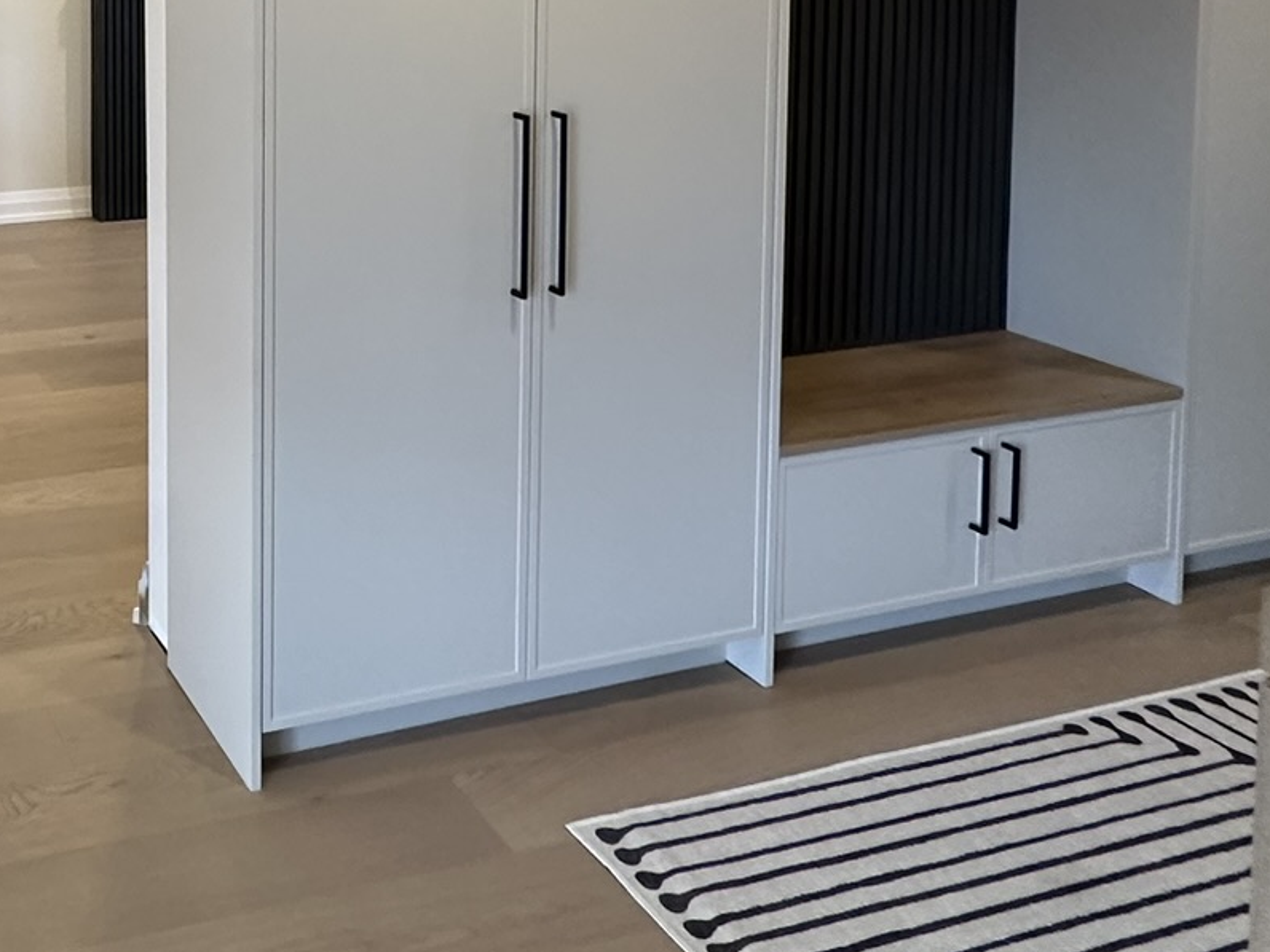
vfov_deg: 35.1
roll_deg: +0.3
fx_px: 1321
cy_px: -45
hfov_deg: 44.2
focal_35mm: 36
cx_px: 16
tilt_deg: -3.9
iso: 250
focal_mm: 2.22
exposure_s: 1/120
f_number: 2.2
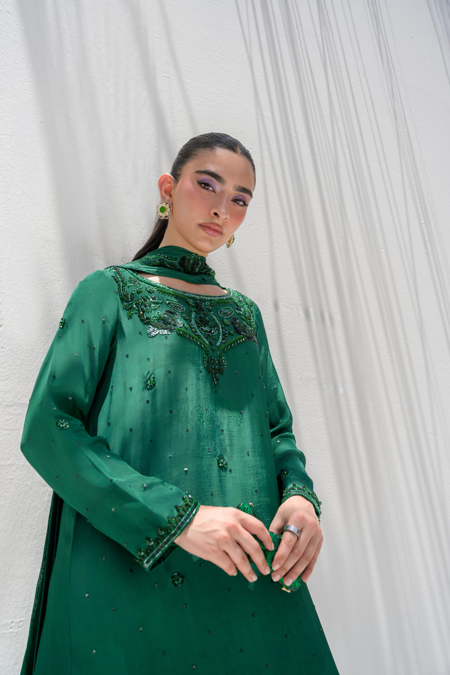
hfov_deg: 41.7
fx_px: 590
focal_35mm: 32
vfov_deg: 59.5
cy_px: 338
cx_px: 225
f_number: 4
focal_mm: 31.5
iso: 100
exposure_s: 1/2500
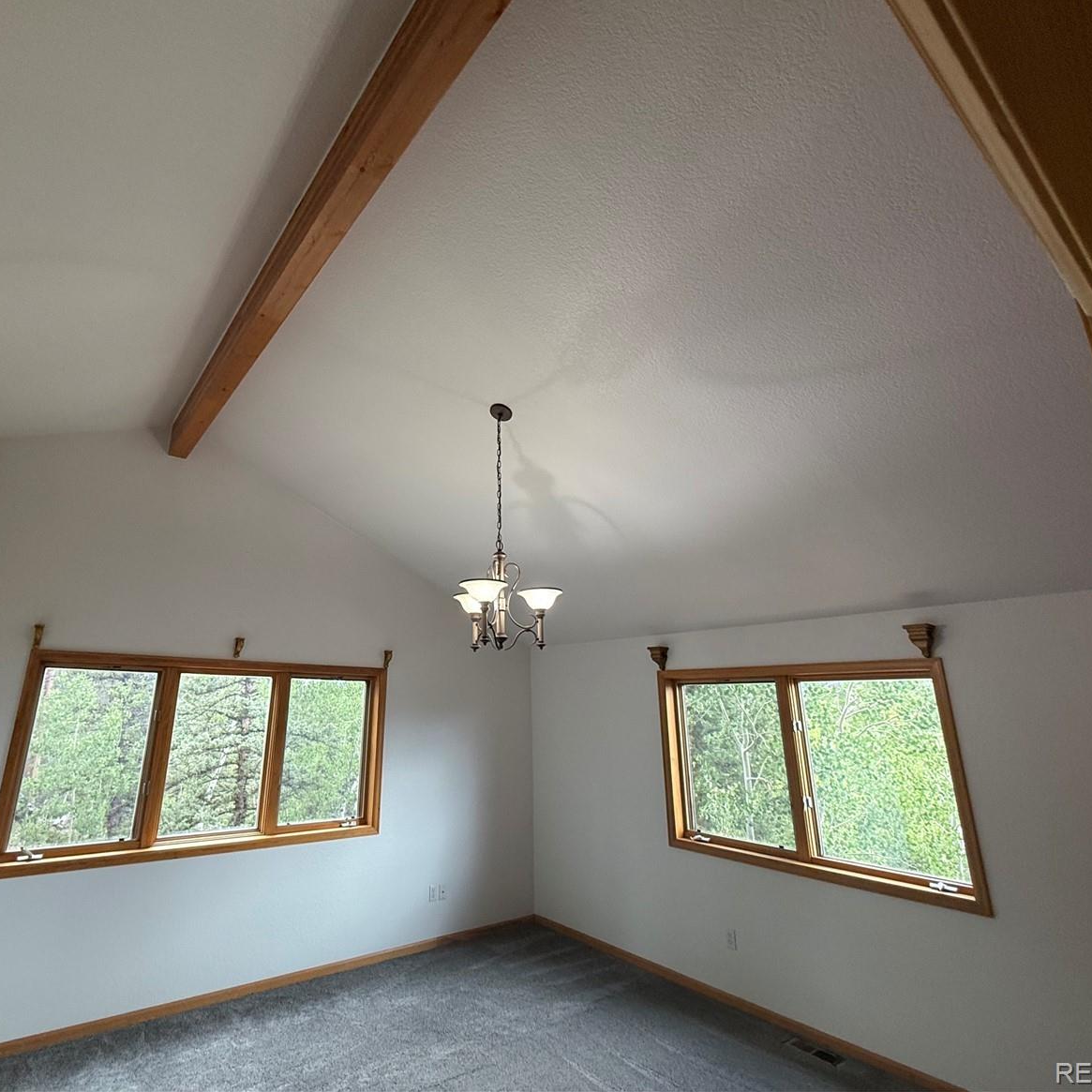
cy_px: 531
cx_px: 457
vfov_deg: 83.9
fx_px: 607
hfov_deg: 83.3
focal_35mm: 17
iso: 200
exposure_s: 1/120
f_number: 2.2
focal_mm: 2.22
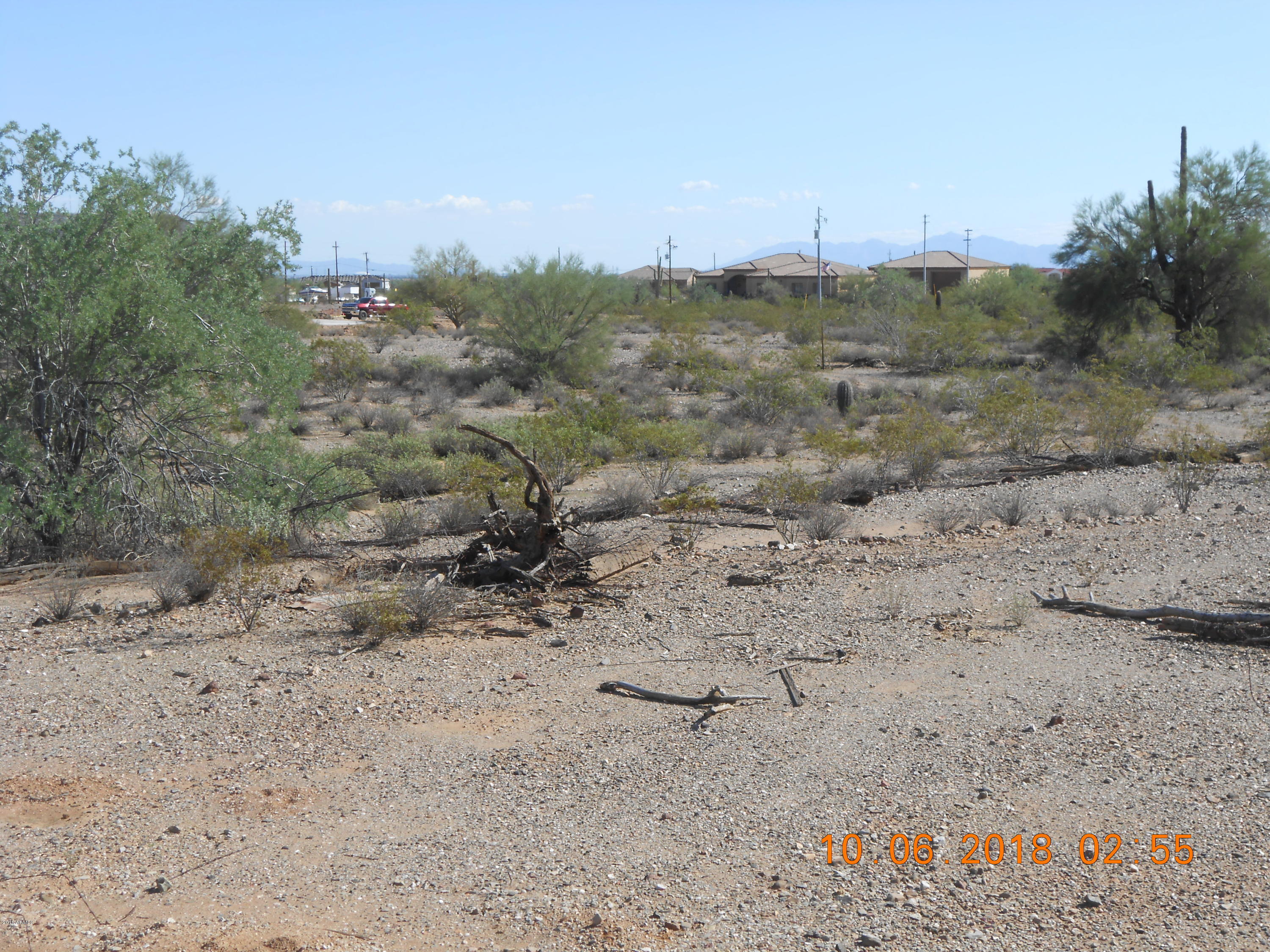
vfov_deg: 26.1
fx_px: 2055
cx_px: 635
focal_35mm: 56
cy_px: 476
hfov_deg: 34.3
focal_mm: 10
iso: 80
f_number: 5.2
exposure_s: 1/400
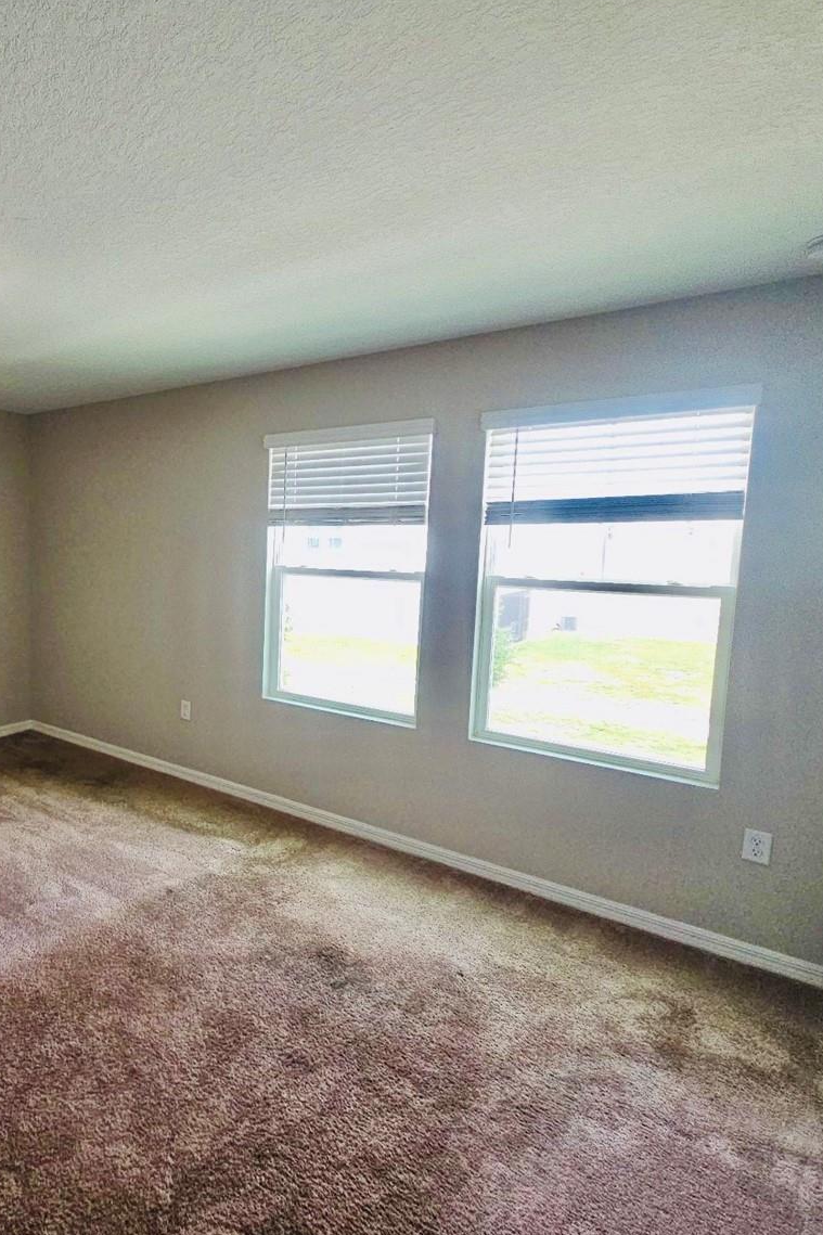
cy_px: 606
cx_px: 128
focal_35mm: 19
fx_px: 652
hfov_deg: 58.0
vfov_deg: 86.9
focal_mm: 2.2
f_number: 2.2
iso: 77
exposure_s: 1/120
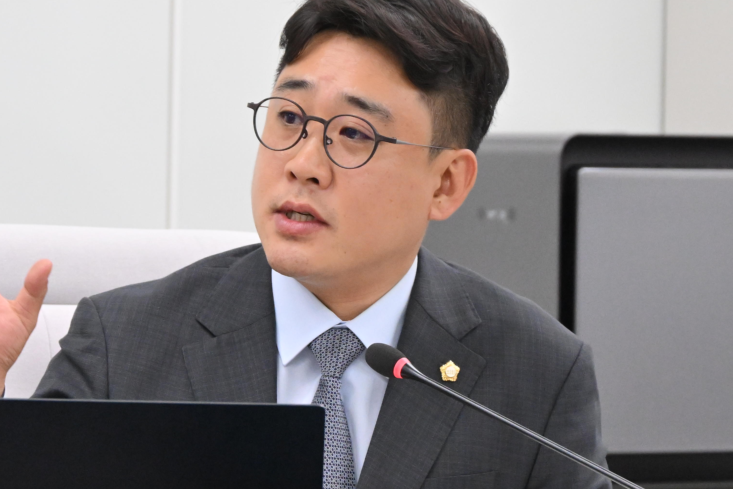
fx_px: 6514
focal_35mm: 320
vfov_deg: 4.3
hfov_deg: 6.4
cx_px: 252
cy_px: 319
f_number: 6.3
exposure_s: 1/250
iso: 4000
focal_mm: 120
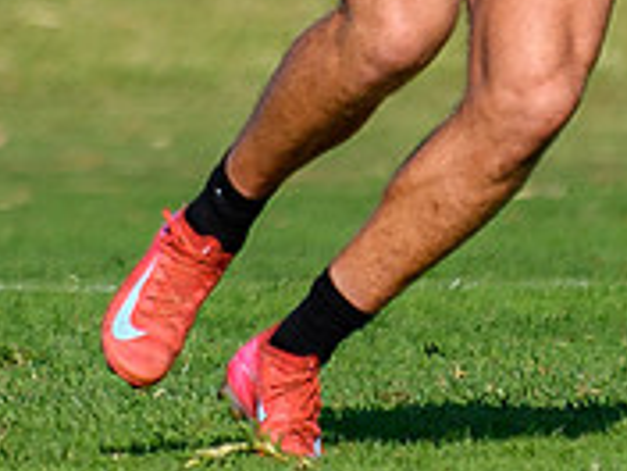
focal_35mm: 2722
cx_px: 436
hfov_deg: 0.7
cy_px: -46
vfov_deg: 0.5
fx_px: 49304
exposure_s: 1/2500
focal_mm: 200
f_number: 2.8
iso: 100
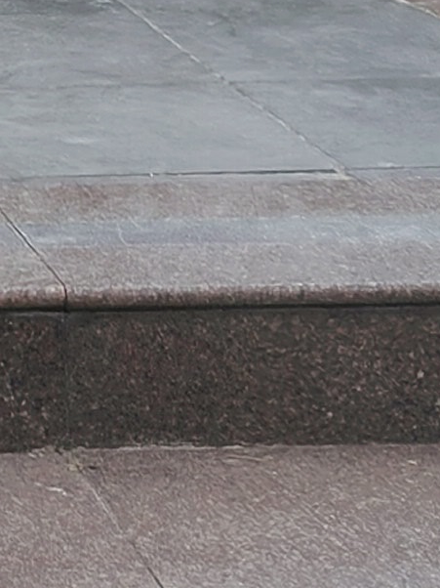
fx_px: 3579
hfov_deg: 6.8
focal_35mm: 211
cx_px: -406
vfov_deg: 7.8
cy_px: -1319
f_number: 1.9
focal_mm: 5.52
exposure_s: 1/711
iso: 50
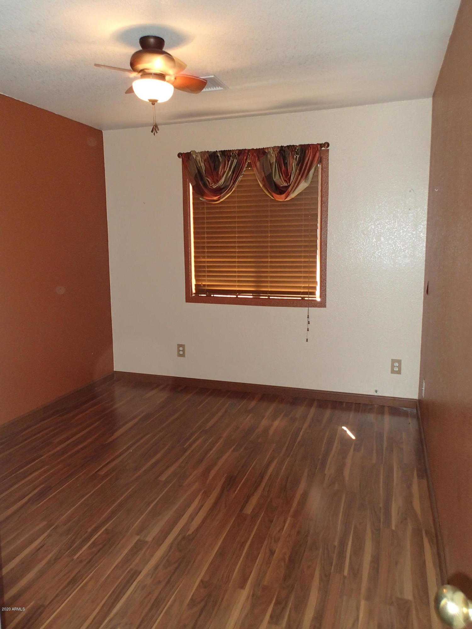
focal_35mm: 25
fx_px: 455
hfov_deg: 54.9
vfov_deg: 69.4
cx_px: 236
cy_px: 314
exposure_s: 1/30
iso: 320
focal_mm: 4.5
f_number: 2
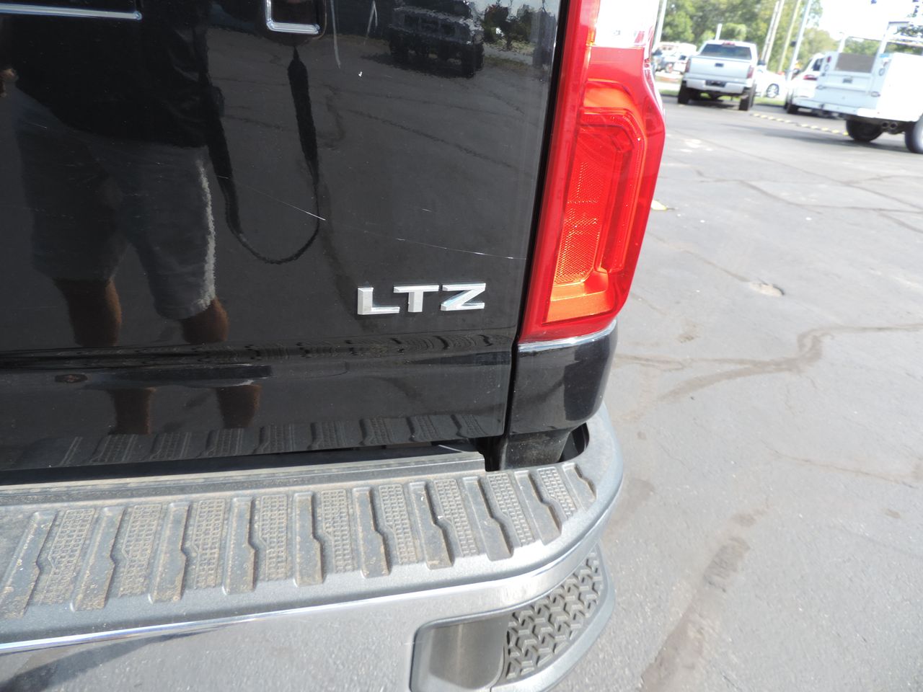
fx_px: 640
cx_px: 462
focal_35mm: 24
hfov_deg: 71.6
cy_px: 346
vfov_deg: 56.8
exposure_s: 1/160
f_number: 3
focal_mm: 4.3
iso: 80
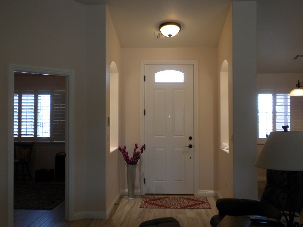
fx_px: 359
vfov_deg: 35.1
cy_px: 112
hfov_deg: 45.8
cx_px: 151
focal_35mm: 41
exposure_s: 1/59.8
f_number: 3.5
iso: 141
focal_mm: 6.6
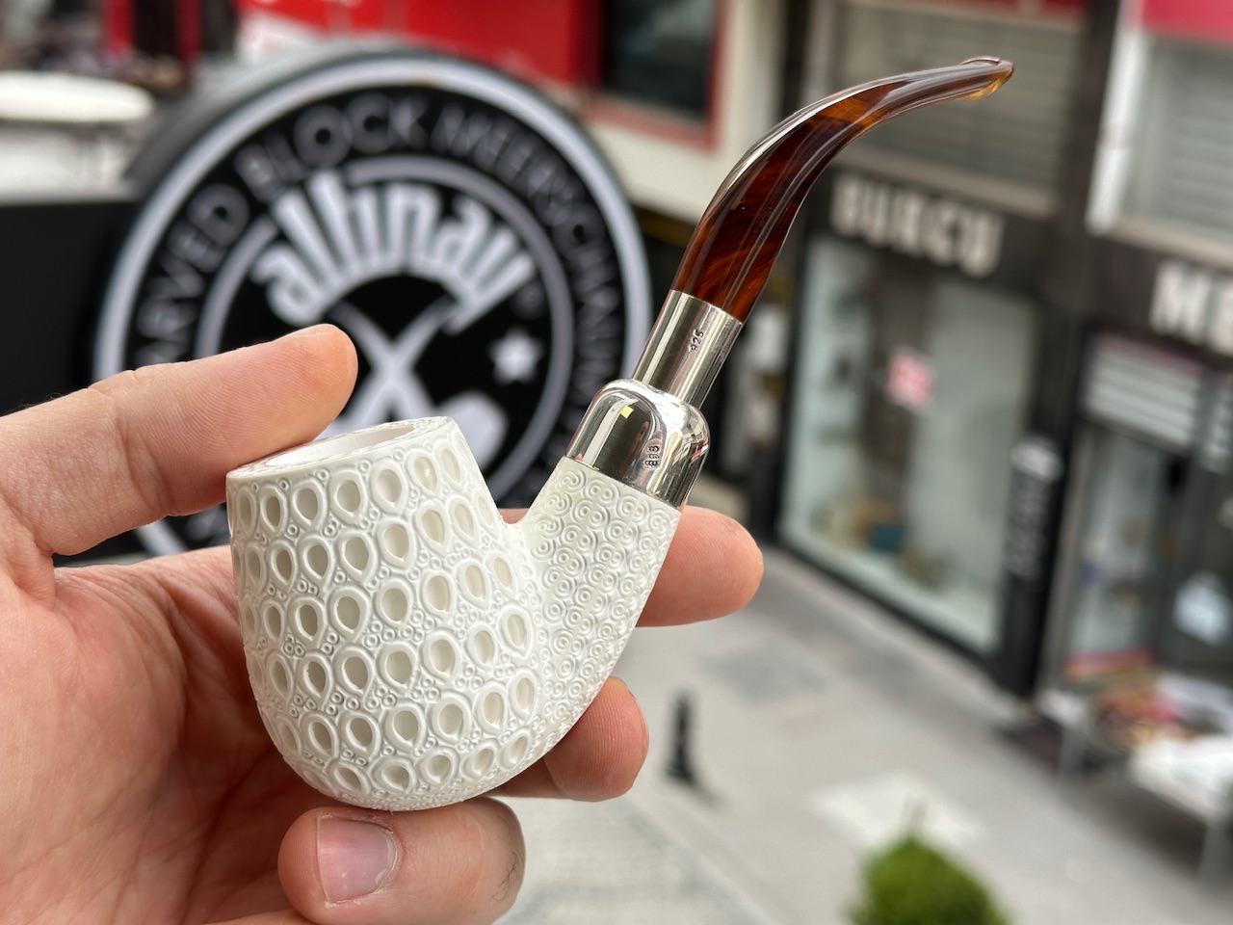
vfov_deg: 30.3
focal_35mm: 48
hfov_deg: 39.7
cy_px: 462
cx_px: 616
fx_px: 1710
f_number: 1.78
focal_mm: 6.86
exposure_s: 1/1030
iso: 64
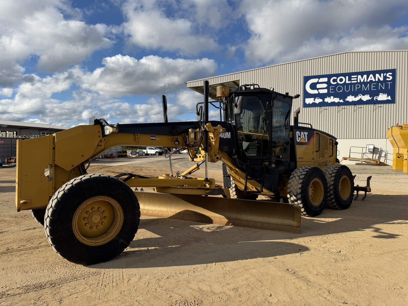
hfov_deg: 71.6
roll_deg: +0.3
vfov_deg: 56.8
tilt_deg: -1.8
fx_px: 283
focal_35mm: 24
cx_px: 204
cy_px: 153
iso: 80
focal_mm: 6.76
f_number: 1.78
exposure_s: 1/4673
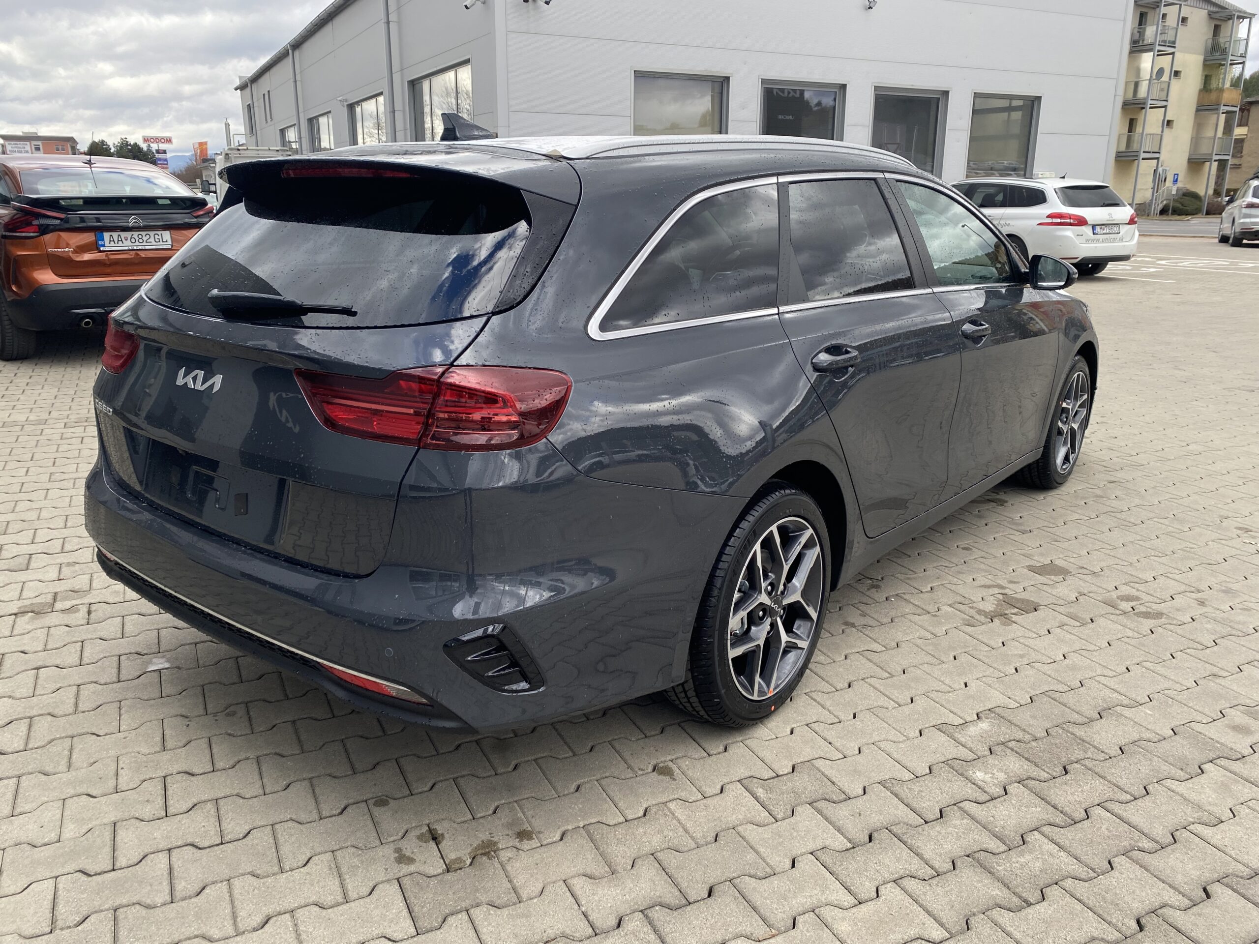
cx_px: 630
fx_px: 946
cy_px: 472
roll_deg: +0.1
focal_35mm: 26
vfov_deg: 53.1
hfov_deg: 67.3
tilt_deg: -16.5
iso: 32
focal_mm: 4.25
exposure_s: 1/919
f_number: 1.8
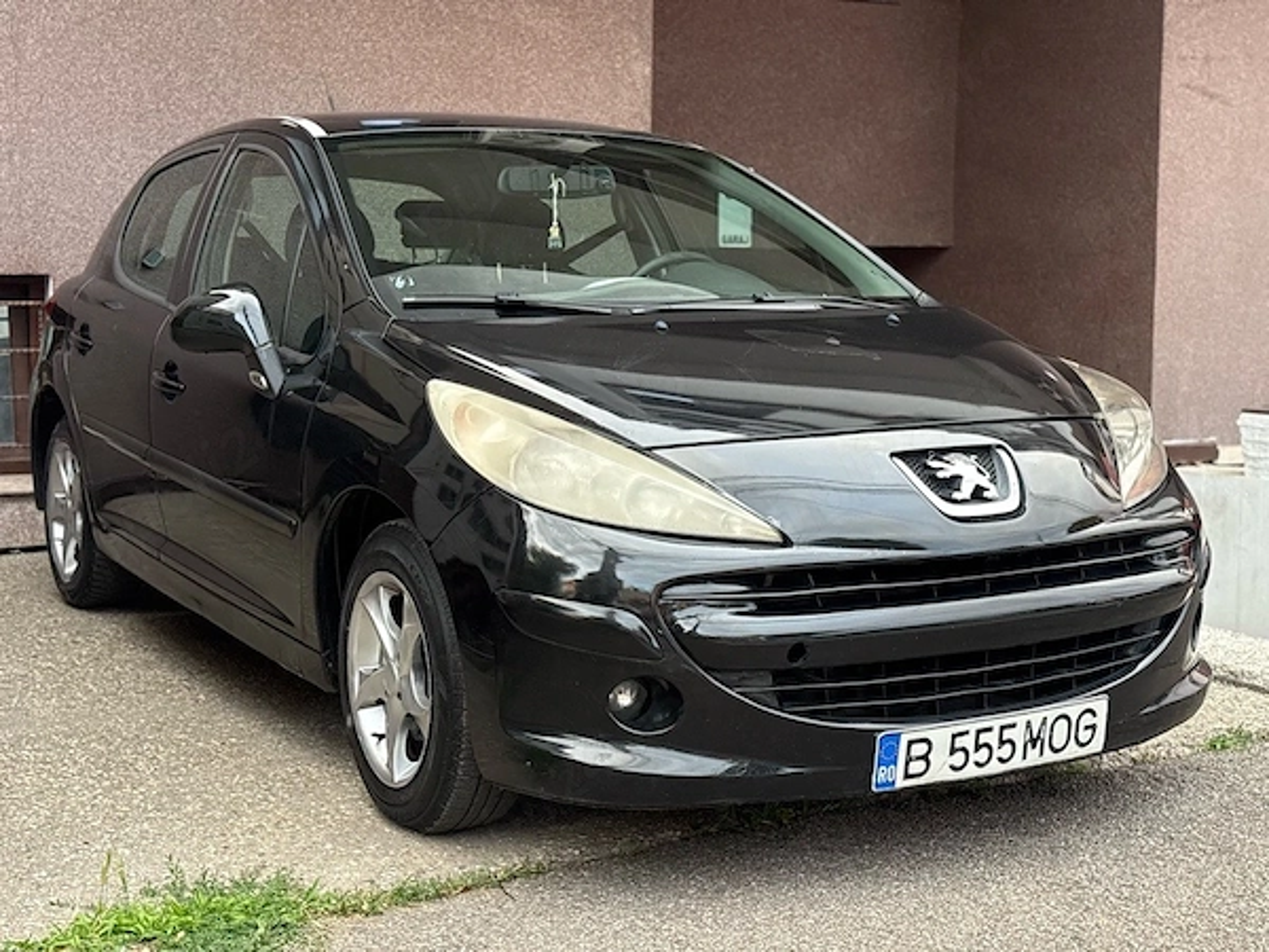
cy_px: 476
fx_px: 1906
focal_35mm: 52
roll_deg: -0.5
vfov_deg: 28.0
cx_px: 634
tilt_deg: -6.4
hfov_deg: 36.8
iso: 125
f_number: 1.6
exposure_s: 1/60
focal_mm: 5.96
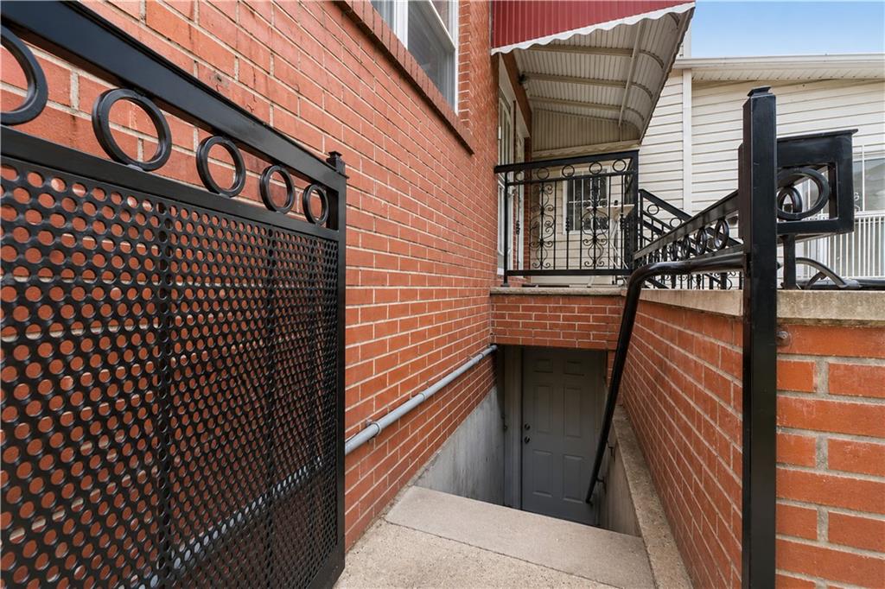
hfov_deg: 100.4
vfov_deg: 77.3
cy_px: 294
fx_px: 369
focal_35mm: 15
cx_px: 442
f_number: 7.1
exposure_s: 1/160
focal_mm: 10
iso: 2000
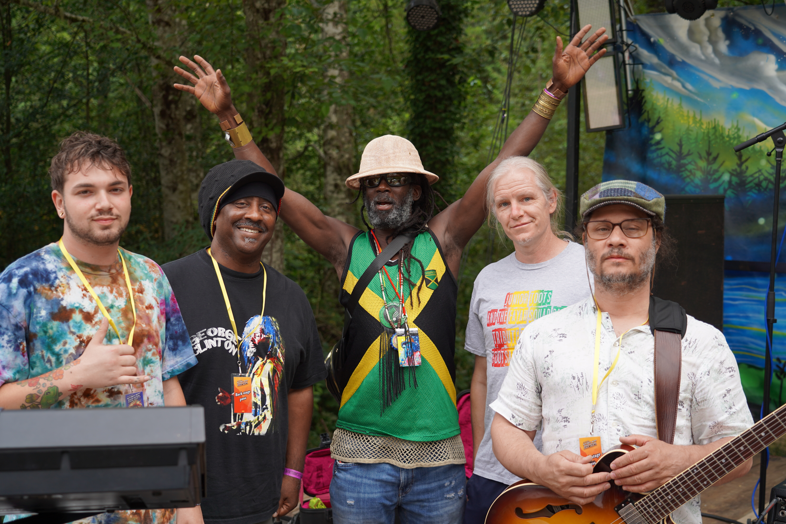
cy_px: 262
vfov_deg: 28.6
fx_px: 1026
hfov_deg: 41.9
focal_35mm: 47
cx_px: 393
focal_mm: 47
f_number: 4
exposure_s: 1/160
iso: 160
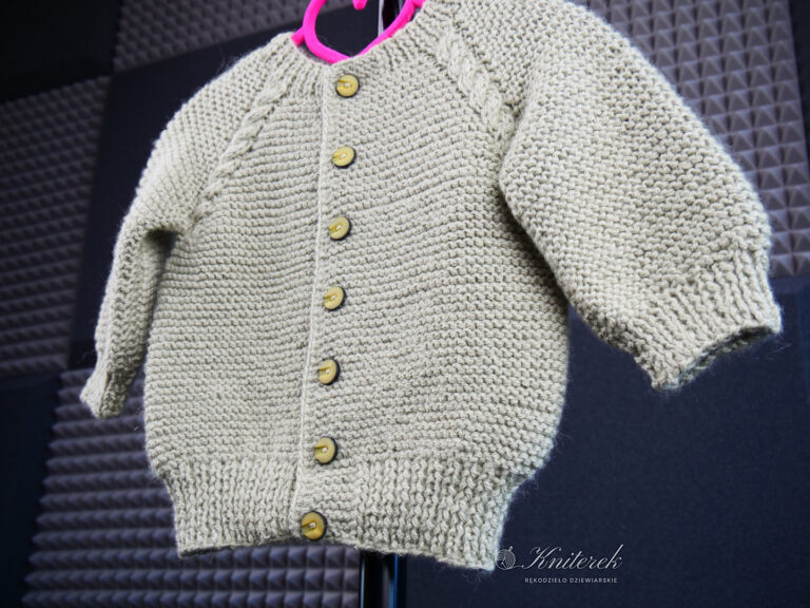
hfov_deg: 46.8
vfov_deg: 36.0
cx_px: 405
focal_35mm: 40
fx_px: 936
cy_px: 304
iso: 320
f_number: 5
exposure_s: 1/60
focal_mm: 20
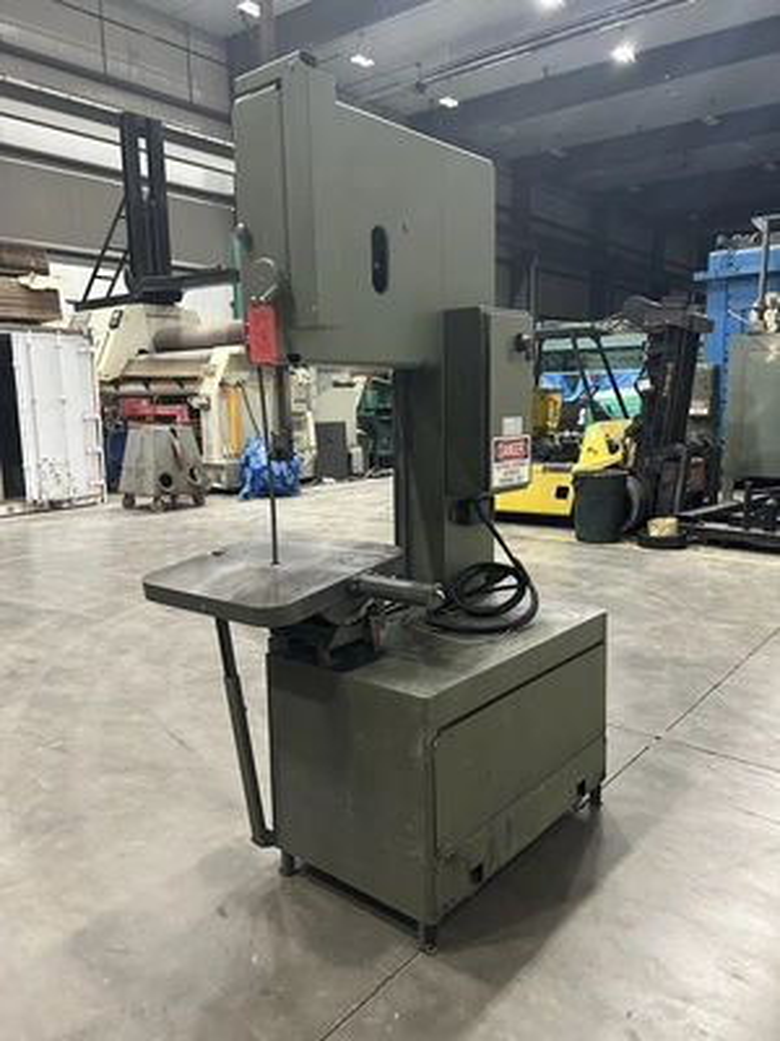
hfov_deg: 53.1
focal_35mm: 26
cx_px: 390
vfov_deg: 67.3
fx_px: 781
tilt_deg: -8.6
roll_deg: +1.5
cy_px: 520
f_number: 1.5
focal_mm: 5.7
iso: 320
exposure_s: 1/60
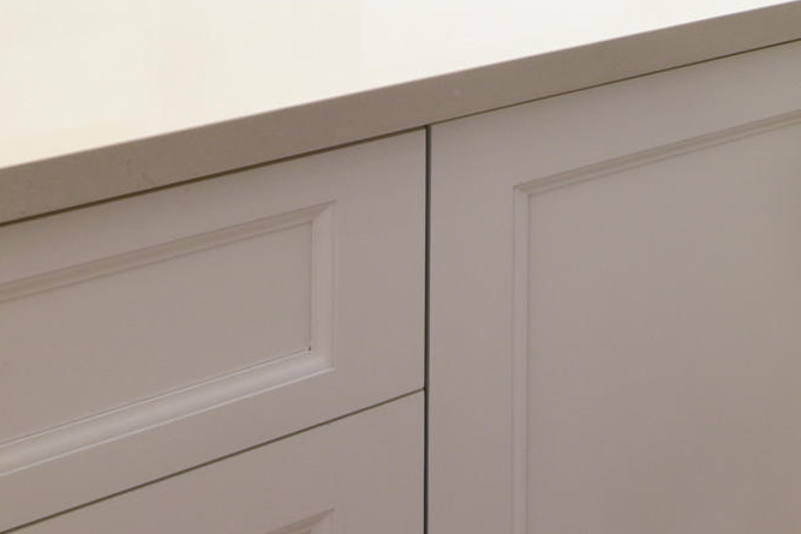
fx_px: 1202
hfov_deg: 31.9
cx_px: 911
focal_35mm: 54
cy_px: -371
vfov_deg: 19.8
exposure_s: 1/5
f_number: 8
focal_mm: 12
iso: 200
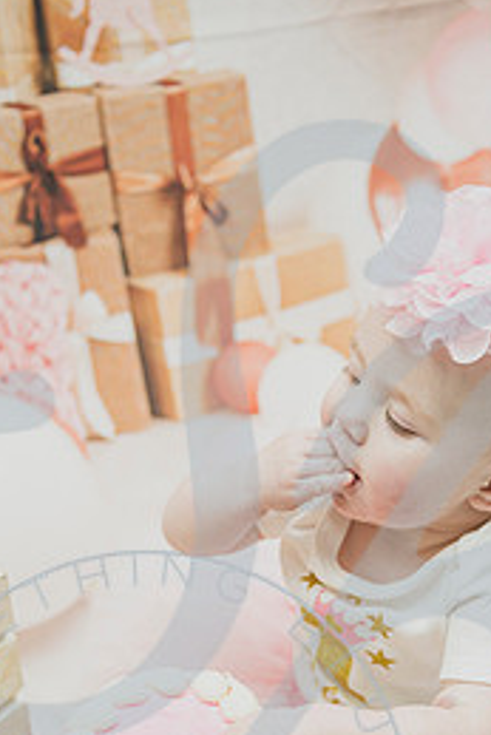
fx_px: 1205
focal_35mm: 59
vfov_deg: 32.9
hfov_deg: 23.0
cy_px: 599
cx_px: 275
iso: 200
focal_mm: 34
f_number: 2.8
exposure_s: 1/125
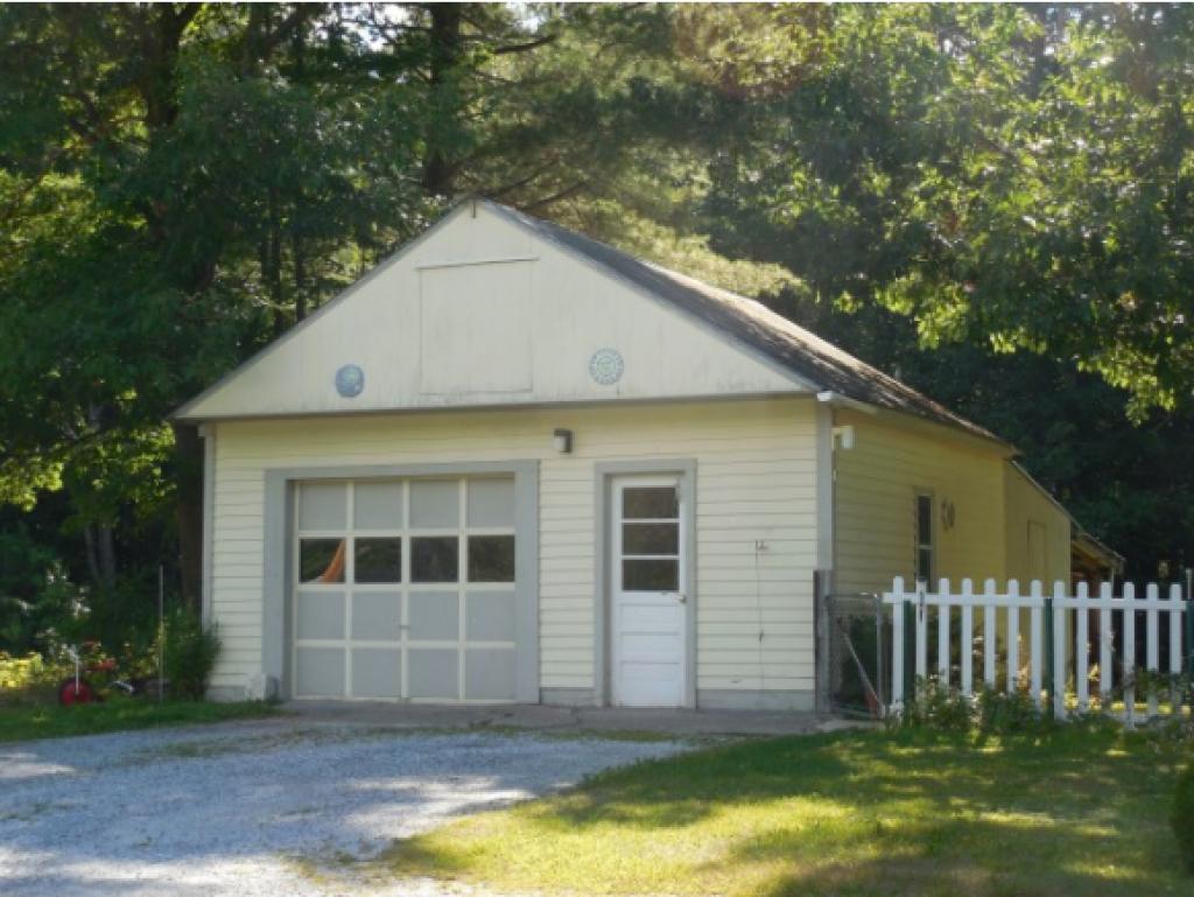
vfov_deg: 24.0
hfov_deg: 31.7
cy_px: 448
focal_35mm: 61
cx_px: 597
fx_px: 2105
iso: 125
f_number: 4.3
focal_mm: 11
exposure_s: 1/200
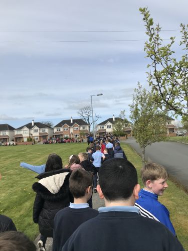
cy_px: 126
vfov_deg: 63.4
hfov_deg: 49.7
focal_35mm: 28
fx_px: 203
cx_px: 94
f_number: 1.8
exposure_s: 1/2457
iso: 20
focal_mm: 3.99
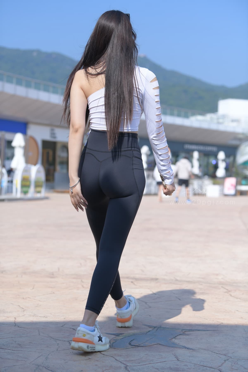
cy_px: 186
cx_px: 124
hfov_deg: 19.5
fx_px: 723
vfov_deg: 28.8
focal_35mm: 70
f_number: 4
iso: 180
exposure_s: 1/2000
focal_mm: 70
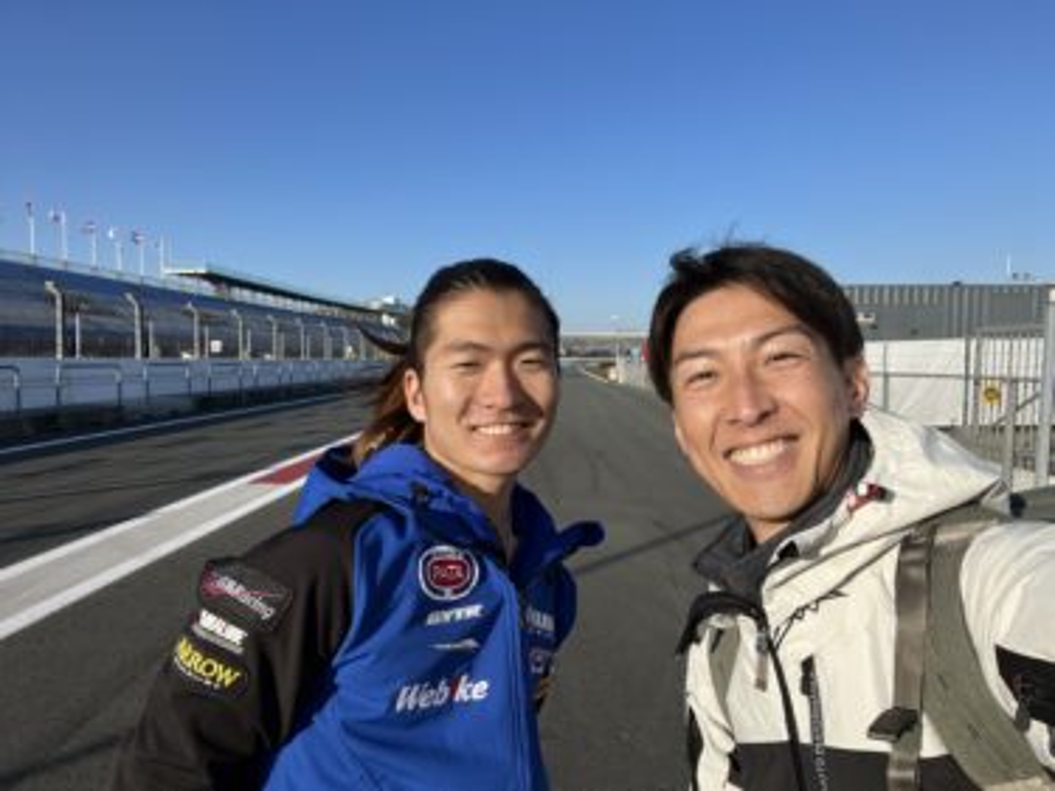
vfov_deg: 58.9
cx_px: 528
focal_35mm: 23
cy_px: 396
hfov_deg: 73.9
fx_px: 701
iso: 32
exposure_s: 1/1172
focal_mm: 2.71
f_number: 2.2
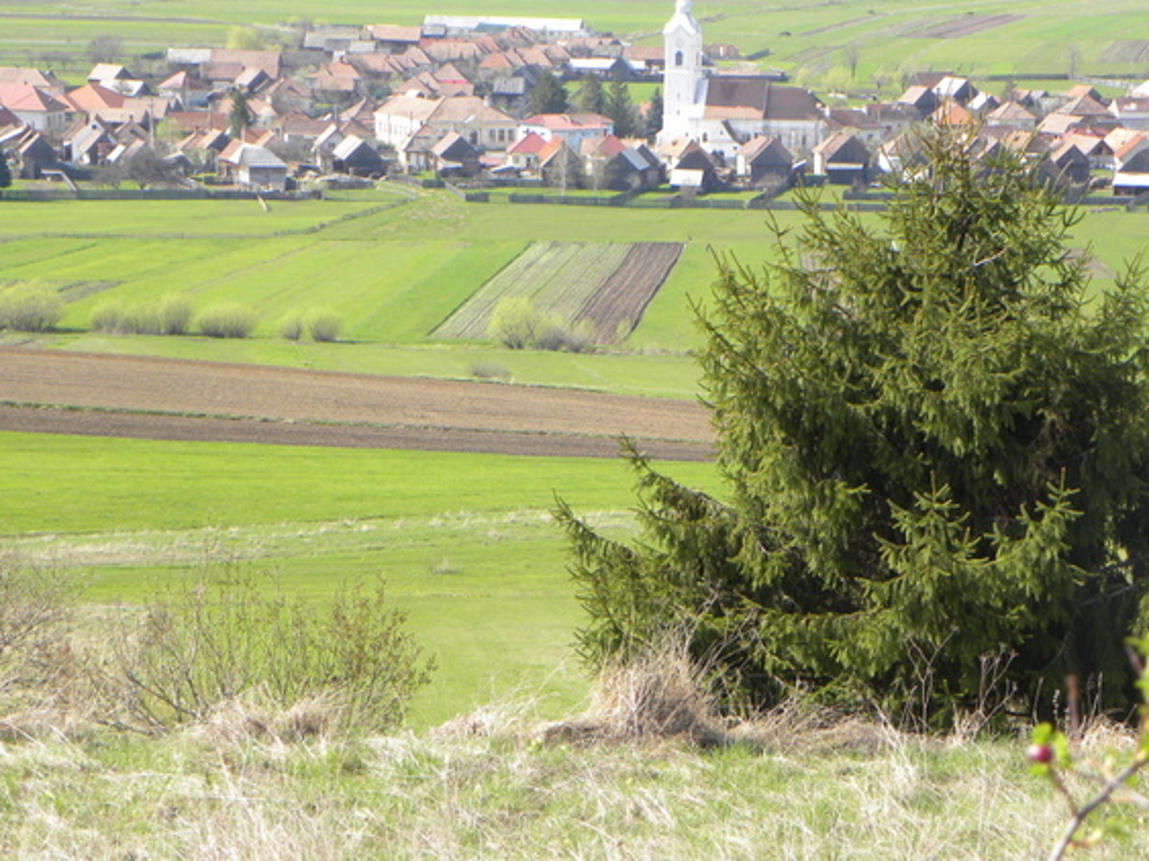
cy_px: 404
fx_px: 4414
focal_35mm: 133
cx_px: 633
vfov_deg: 11.1
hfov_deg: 14.8
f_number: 4
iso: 64
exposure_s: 1/204
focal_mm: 20.8
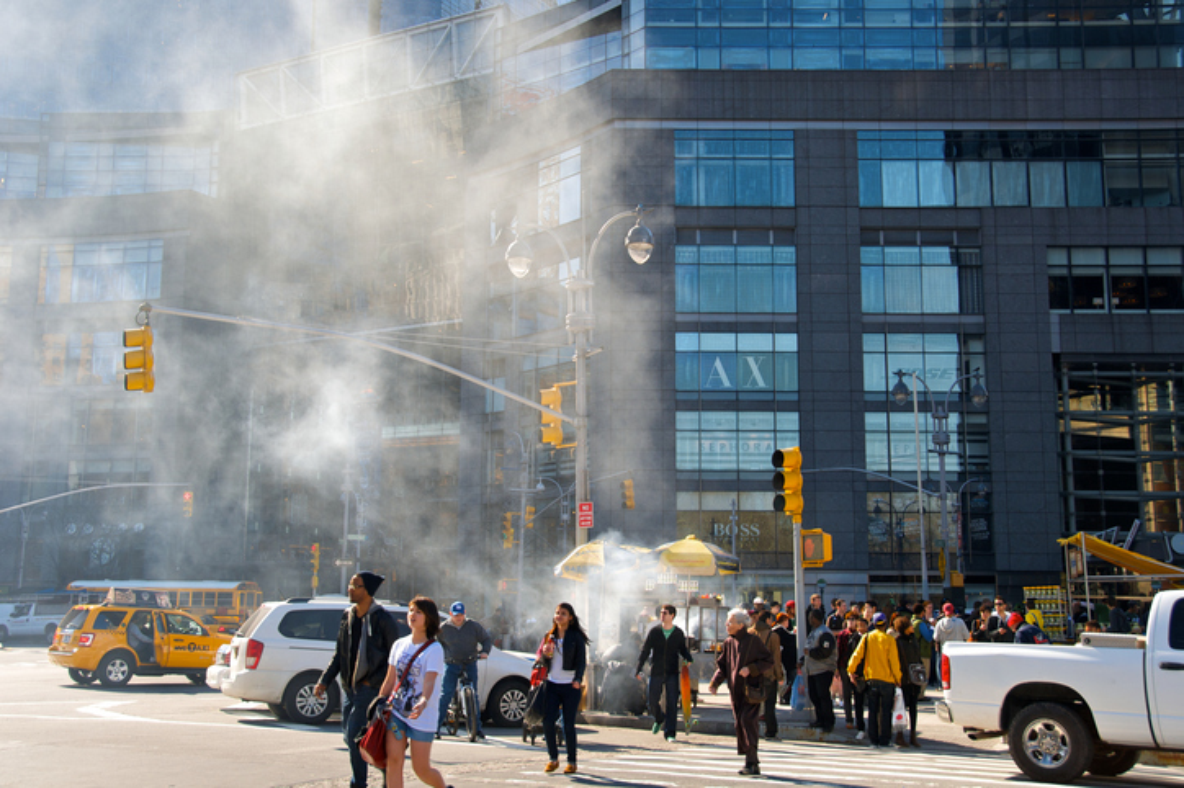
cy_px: 394
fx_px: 1331
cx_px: 592
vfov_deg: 33.0
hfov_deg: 47.9
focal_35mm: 40
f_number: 5.6
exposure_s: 1/125
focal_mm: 27
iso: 220
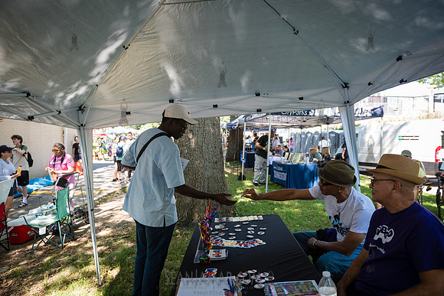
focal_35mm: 25
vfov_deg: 52.1
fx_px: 303
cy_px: 148
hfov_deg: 72.4
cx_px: 222
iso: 800
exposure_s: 1/640
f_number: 3.5
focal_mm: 24
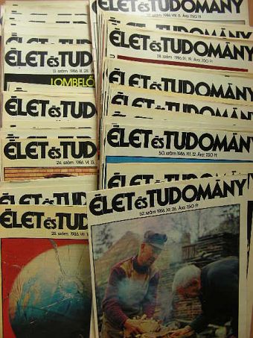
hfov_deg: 37.7
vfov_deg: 49.0
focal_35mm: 38
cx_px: 126
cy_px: 169
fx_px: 370
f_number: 3.5
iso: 100
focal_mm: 6.3
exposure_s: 1/29.5
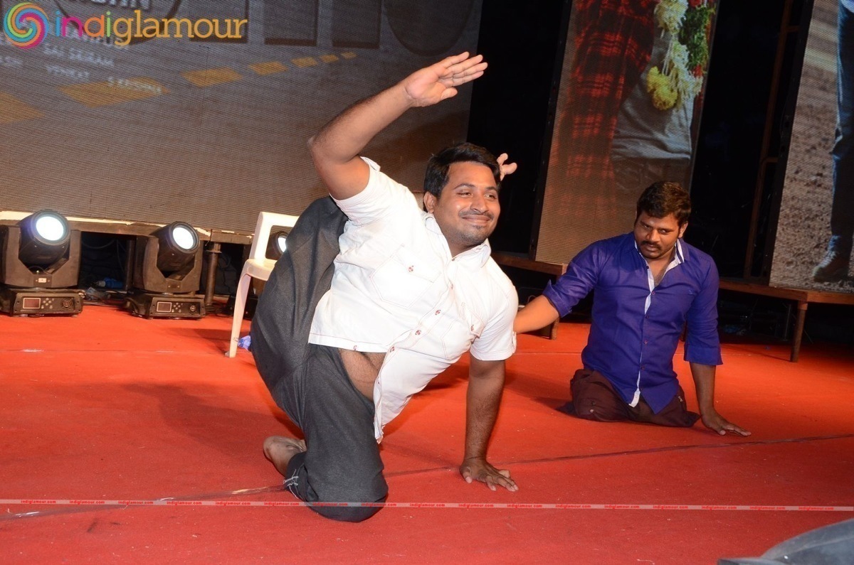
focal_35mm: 42
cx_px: 427
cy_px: 282
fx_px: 994
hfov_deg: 46.5
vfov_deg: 31.8
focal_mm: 28
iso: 1250
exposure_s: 1/125
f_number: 8
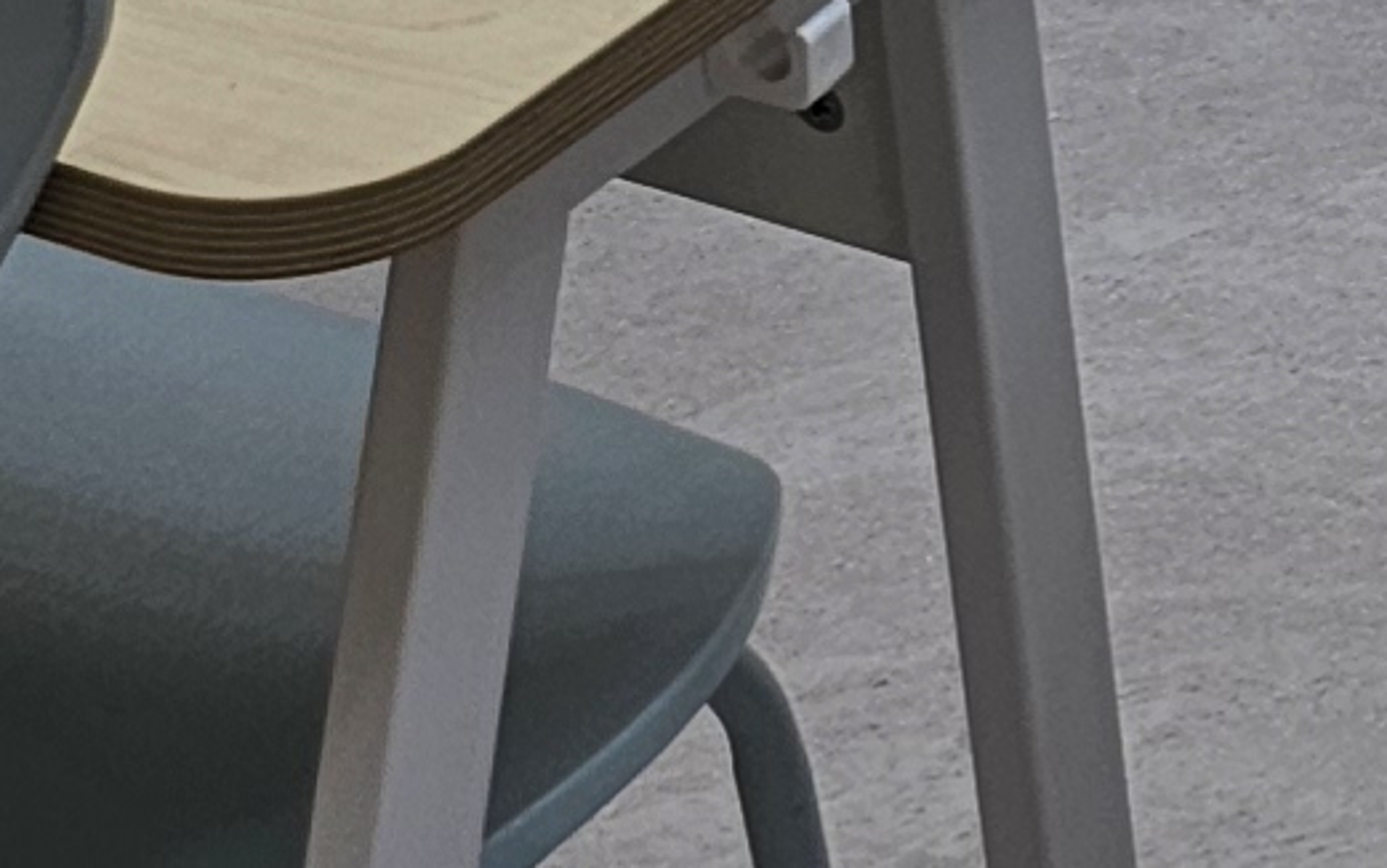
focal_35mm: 187
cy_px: -2505
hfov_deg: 11.0
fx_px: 7071
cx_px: 1698
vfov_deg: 6.0
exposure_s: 1/120
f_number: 1.7
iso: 25
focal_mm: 6.3
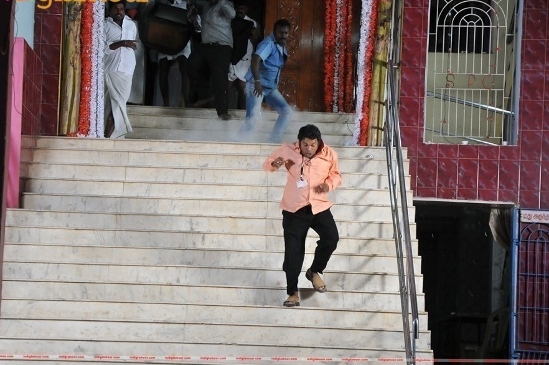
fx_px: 1943
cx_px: 248
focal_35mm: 128
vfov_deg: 10.7
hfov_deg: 16.1
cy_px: 176
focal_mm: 75
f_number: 5.3
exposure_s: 1/125
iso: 800
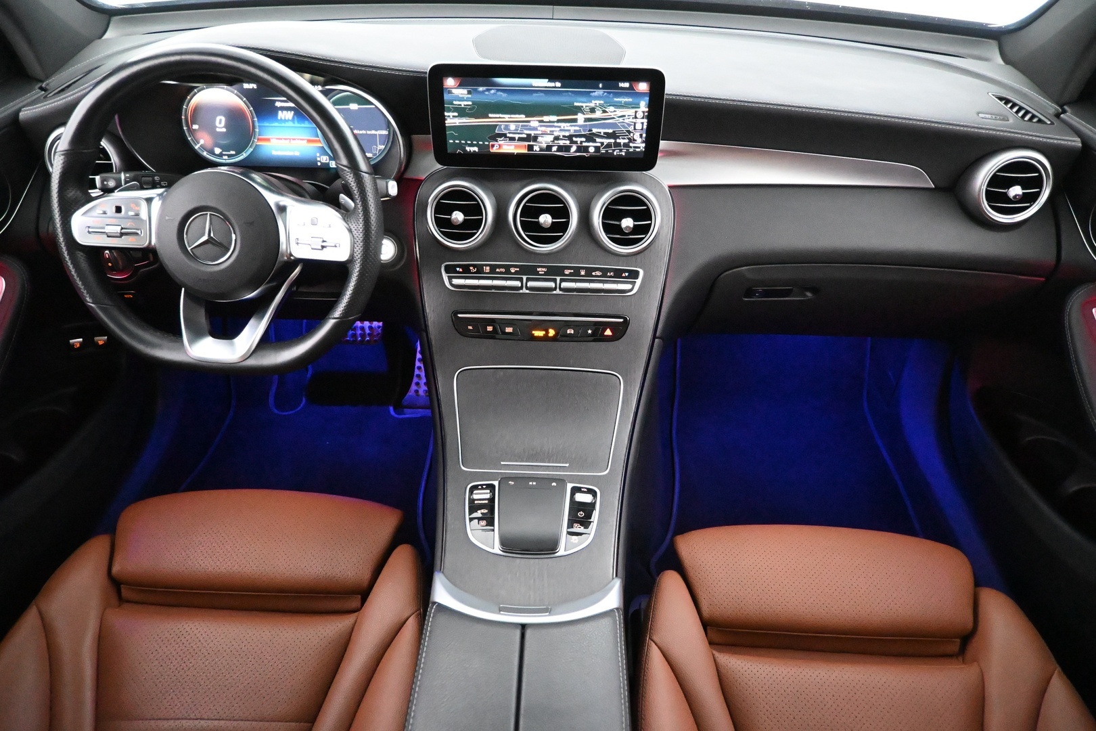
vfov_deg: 53.1
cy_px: 366
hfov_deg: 73.7
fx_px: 731
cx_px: 548
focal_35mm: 24
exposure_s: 1/50
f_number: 3.5
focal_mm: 16
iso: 12800
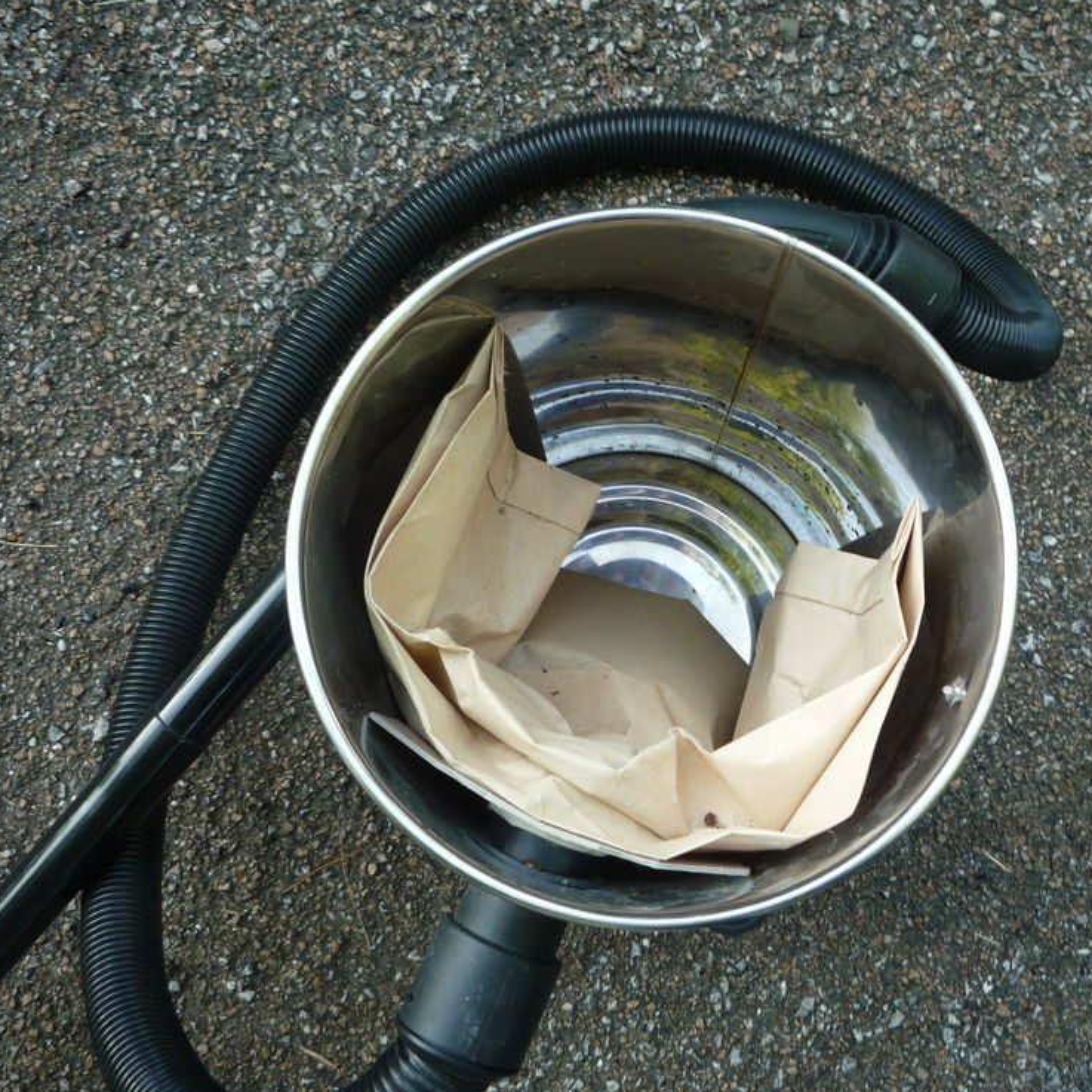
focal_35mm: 36
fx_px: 1285
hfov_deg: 45.7
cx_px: 677
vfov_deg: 46.0
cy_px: 553
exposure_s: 1/40
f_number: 3.3
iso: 100
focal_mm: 5.2
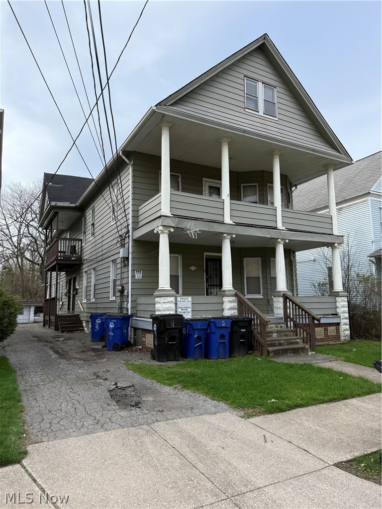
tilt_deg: +9.2
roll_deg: +0.3
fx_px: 353
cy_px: 254
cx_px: 191
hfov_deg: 56.8
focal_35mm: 24
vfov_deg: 71.6
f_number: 1.78
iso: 80
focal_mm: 6.76
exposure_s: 1/2110
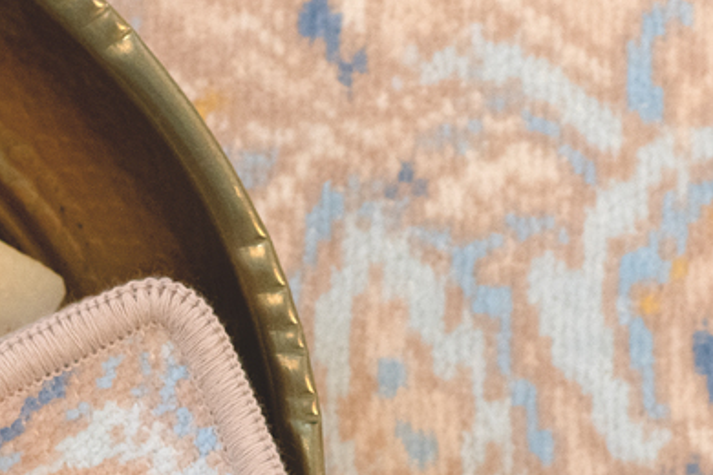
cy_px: 755
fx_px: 8278
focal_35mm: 418
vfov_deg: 3.3
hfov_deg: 4.9
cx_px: -168
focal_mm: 85
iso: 800
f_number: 5.6
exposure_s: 1/100
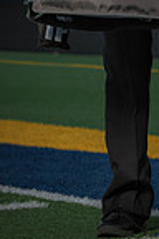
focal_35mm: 344
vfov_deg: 5.9
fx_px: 2279
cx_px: 159
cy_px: -106
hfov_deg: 4.0
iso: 100
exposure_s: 1/250
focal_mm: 110
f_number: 5.6
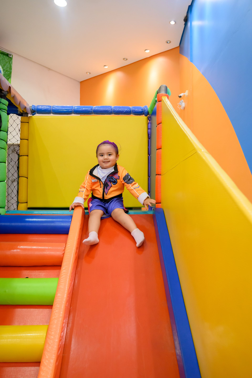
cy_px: 189
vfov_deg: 64.5
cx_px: 126
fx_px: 299
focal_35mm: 28
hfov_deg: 45.7
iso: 2500
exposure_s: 1/160
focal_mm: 28.5
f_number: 4
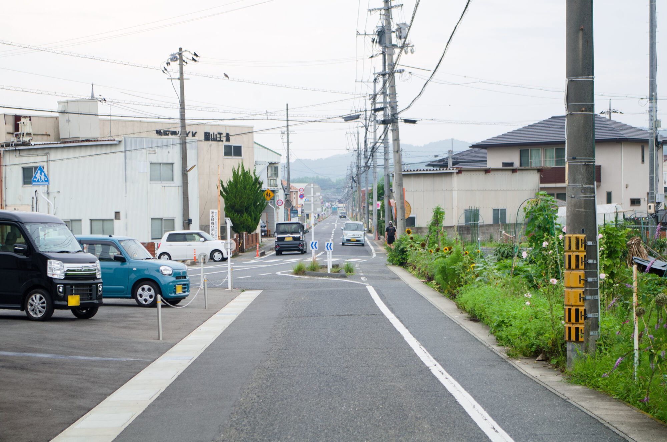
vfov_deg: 16.6
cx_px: 334
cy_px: 221
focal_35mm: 82
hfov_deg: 24.8
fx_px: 1516
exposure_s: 1/100
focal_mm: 55
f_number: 6.3
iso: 100
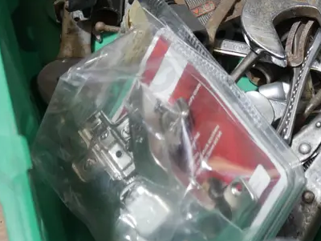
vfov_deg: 16.5
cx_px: 283
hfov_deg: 22.0
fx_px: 808
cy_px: -23
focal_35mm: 87
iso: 320
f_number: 4
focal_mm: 17
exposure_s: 1/60
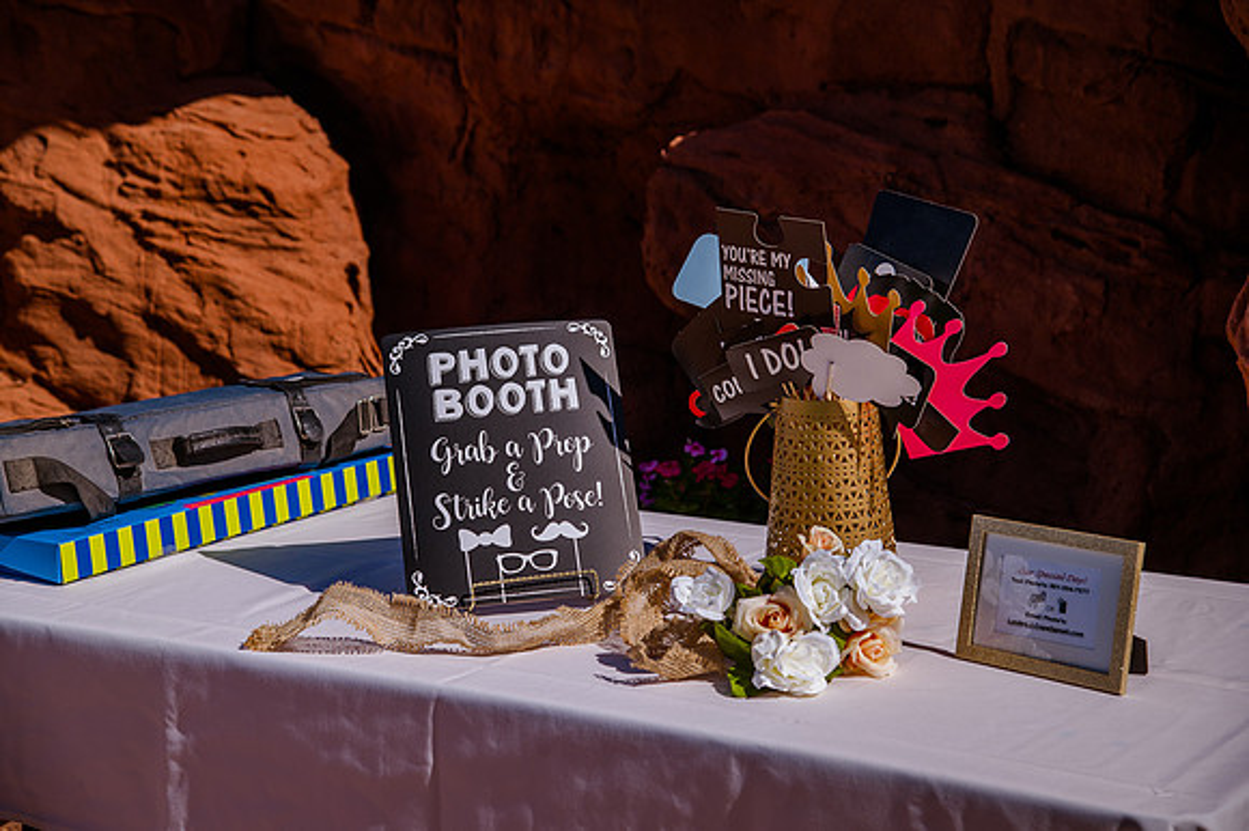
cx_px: 624
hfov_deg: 27.0
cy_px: 416
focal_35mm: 75
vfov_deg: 18.2
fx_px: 2601
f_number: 6.3
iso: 200
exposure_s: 1/1600
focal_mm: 75
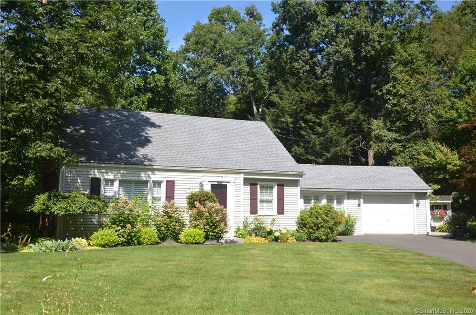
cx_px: 238
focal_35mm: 36
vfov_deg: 36.7
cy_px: 158
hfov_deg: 53.3
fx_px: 475
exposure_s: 1/250
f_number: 7.1
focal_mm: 24
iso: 100
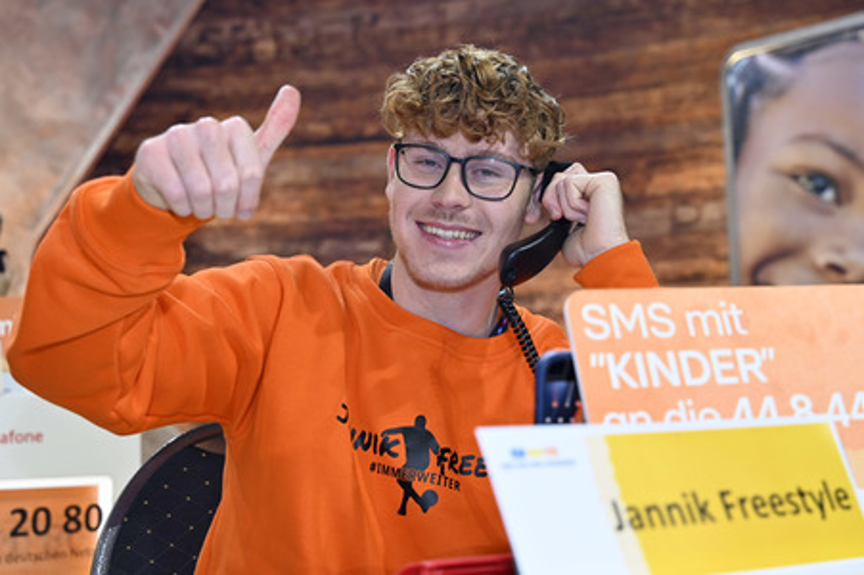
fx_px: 1199
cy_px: 288
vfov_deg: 27.0
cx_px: 432
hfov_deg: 39.6
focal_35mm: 50
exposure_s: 1/200
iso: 1000
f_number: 4
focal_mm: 50
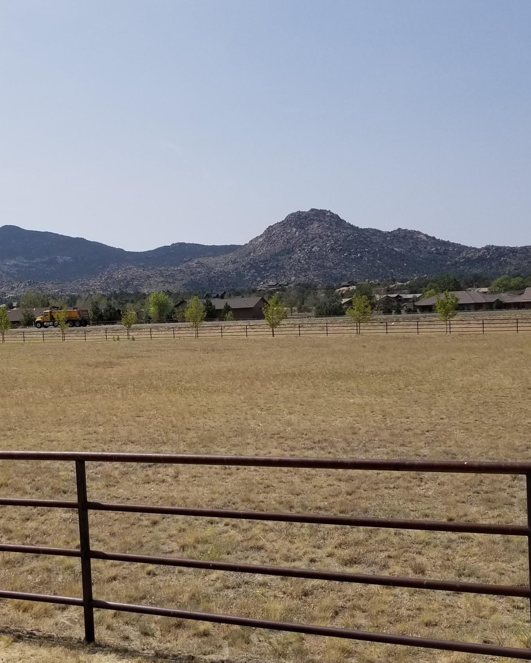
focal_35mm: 45
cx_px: 133
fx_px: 884
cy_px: 370
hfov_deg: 32.8
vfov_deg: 41.1
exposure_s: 1/4544
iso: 50
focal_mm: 4.25
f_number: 1.7
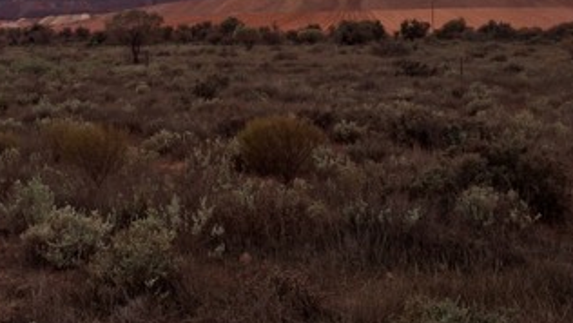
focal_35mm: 52
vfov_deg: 22.4
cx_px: 129
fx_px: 790
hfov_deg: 38.6
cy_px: 22
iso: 32
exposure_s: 1/1520
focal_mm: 4.15
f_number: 2.2
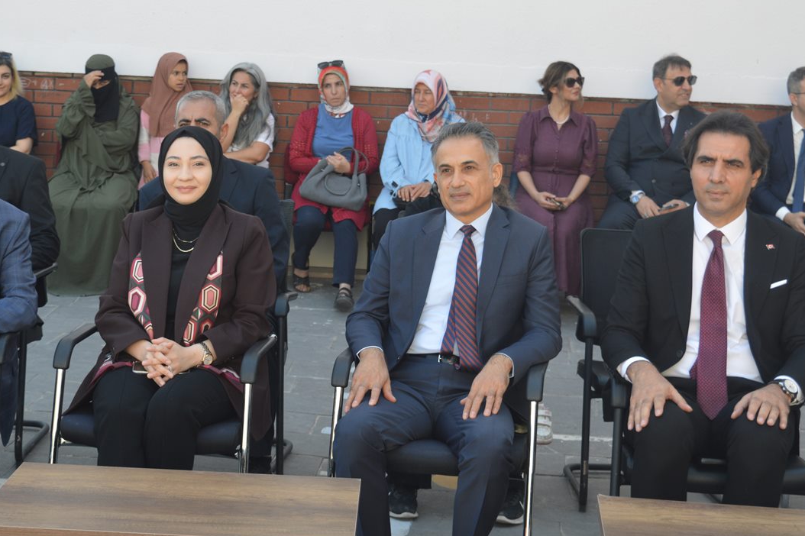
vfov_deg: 19.4
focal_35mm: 70
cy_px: 292
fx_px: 1565
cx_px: 311
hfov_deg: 28.8
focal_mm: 36
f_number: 5.6
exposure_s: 1/125
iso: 200
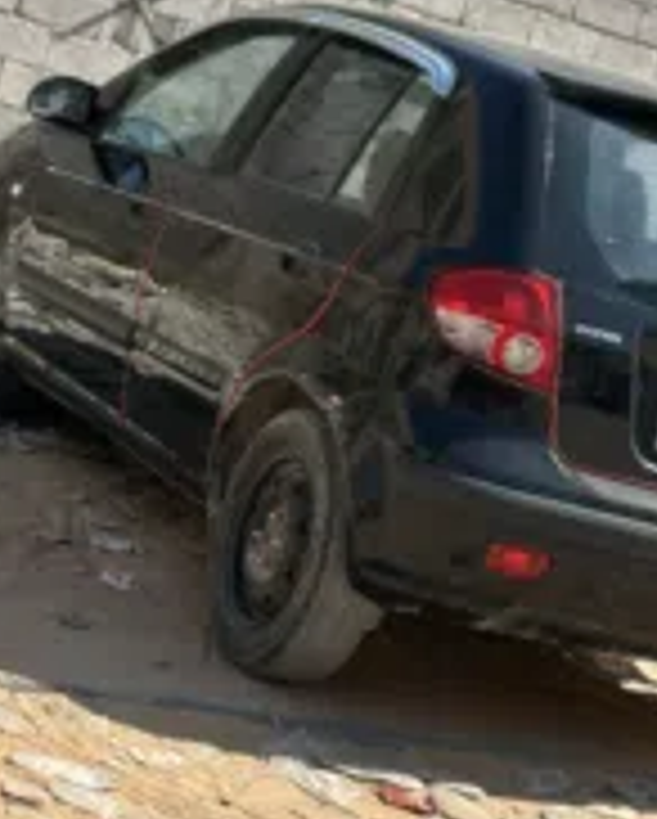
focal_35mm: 103
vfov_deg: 18.6
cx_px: 477
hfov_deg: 14.9
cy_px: 356
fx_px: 2499
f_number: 1.78
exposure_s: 1/2732
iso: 64
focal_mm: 6.86
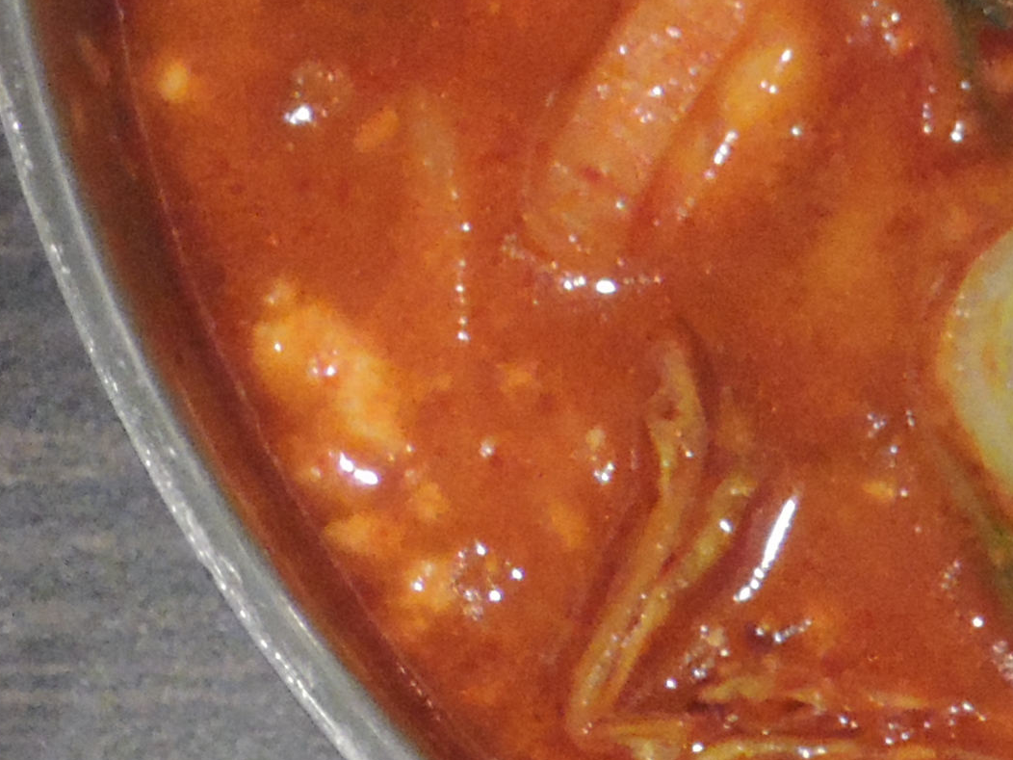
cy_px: -275
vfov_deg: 6.7
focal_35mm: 219
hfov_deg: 8.7
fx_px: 6409
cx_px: 1788
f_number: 3.7
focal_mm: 9
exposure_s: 1/250
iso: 1600
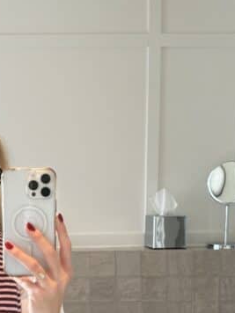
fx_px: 489
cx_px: 54
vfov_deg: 34.5
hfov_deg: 26.6
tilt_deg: -5.8
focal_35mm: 54
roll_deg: +0.5
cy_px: 251
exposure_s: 1/191
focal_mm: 6.76
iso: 64
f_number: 1.78
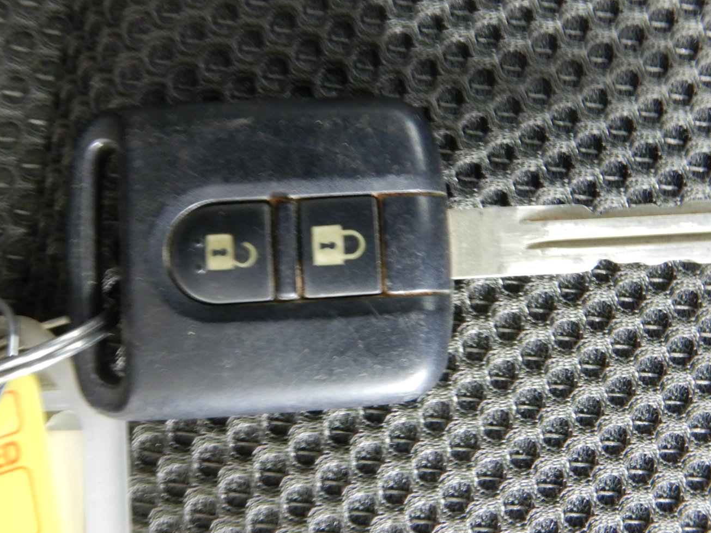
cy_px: 229
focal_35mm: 38
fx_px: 781
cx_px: 397
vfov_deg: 37.7
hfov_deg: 48.9
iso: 400
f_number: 4.2
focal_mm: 5.6
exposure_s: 1/10
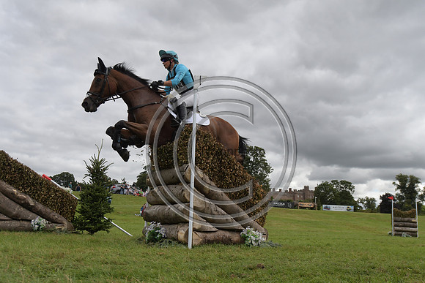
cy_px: 142
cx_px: 212
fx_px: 390
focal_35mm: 33
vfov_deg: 40.0
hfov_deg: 57.2
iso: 720
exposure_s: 1/4000
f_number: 5.6
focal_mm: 22
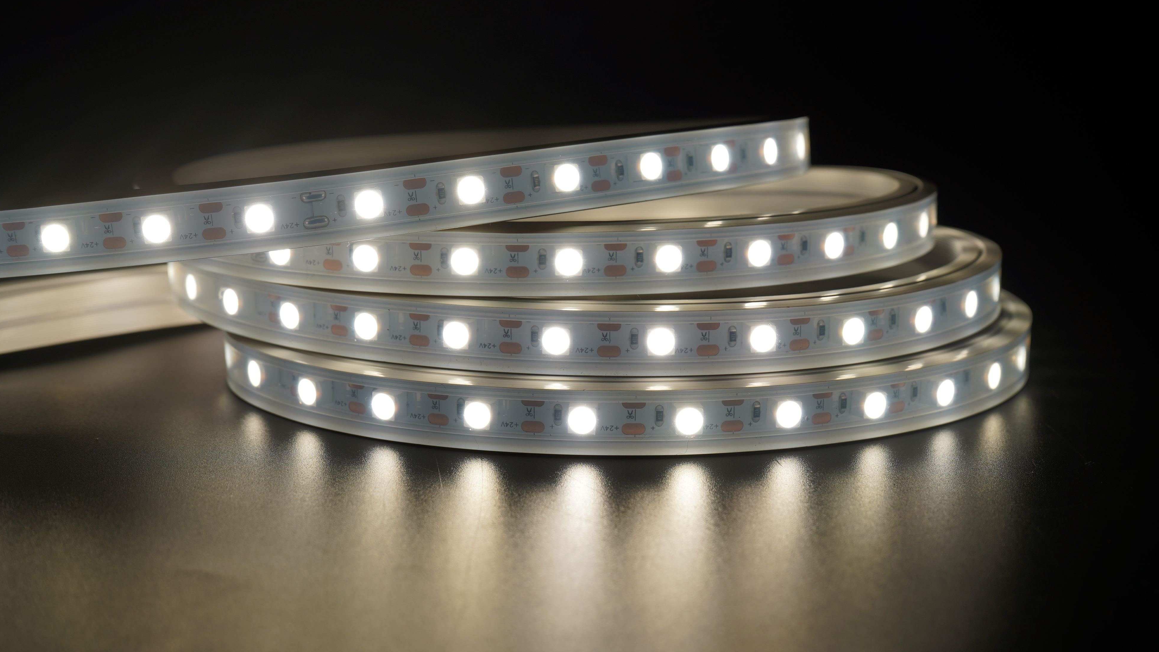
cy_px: 306
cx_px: 584
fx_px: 1690
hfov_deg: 37.8
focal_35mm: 55
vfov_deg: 21.8
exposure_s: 1/250
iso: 100
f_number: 9
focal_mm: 52
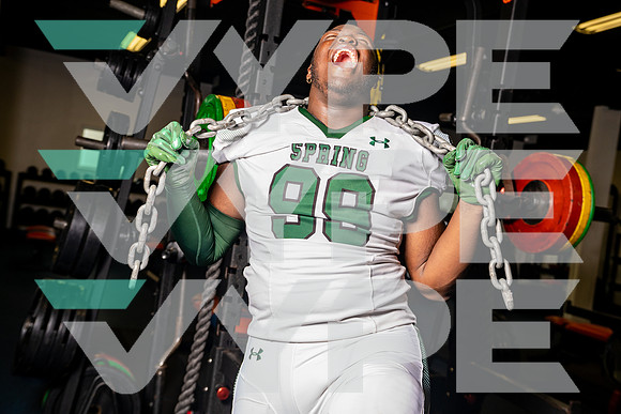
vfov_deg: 32.6
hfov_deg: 47.4
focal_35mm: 41
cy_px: 207
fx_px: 707
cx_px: 310
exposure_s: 1/500
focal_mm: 41
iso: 320
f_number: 4.5
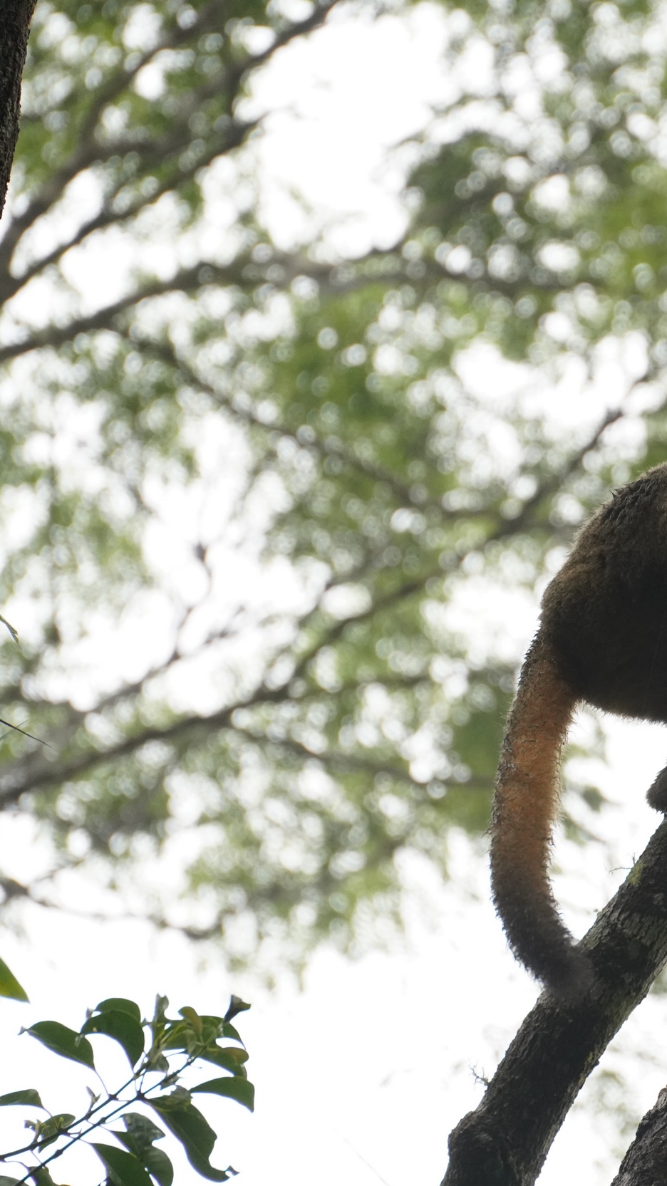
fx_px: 14847
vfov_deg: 4.6
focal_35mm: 472
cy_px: 593
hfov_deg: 2.6
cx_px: 790
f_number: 8
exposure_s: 1/500
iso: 2500
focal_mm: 300
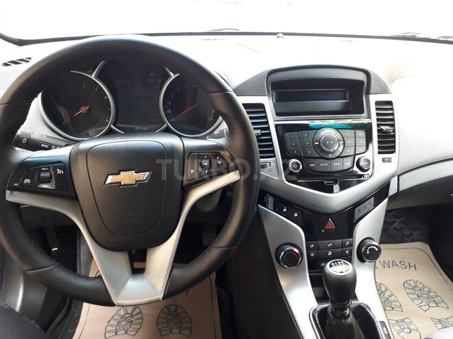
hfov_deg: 65.3
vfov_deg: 51.4
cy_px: 170
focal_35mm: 27
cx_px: 226
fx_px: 353
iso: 100
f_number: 1.9
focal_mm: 3.6
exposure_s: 1/33
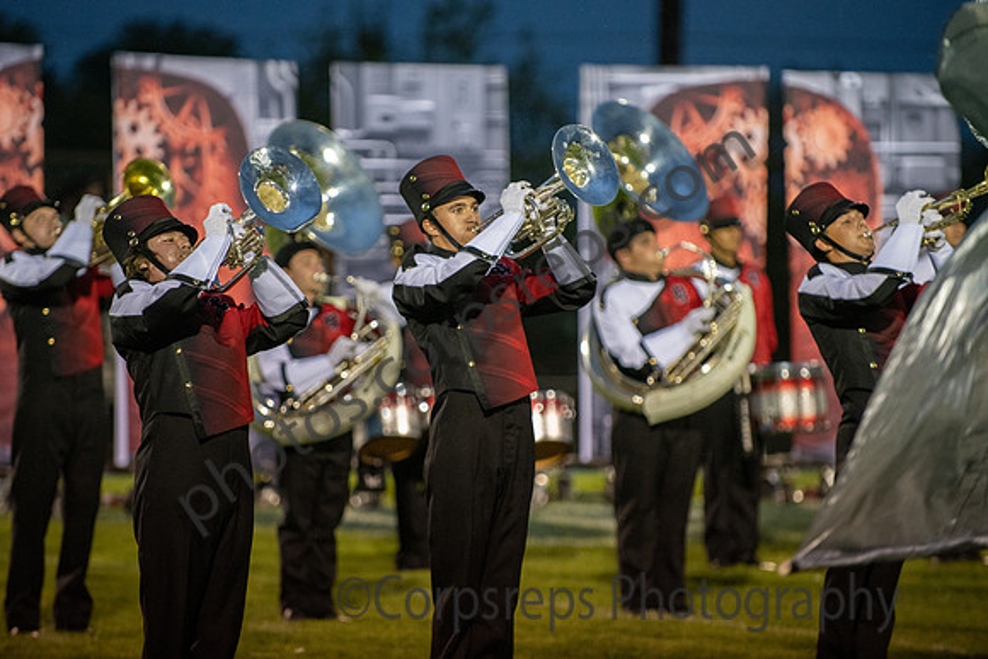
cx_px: 478
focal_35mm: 222
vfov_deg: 6.2
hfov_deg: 9.2
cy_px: 292
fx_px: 6107
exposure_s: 1/500
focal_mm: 200
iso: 2500
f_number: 2.8
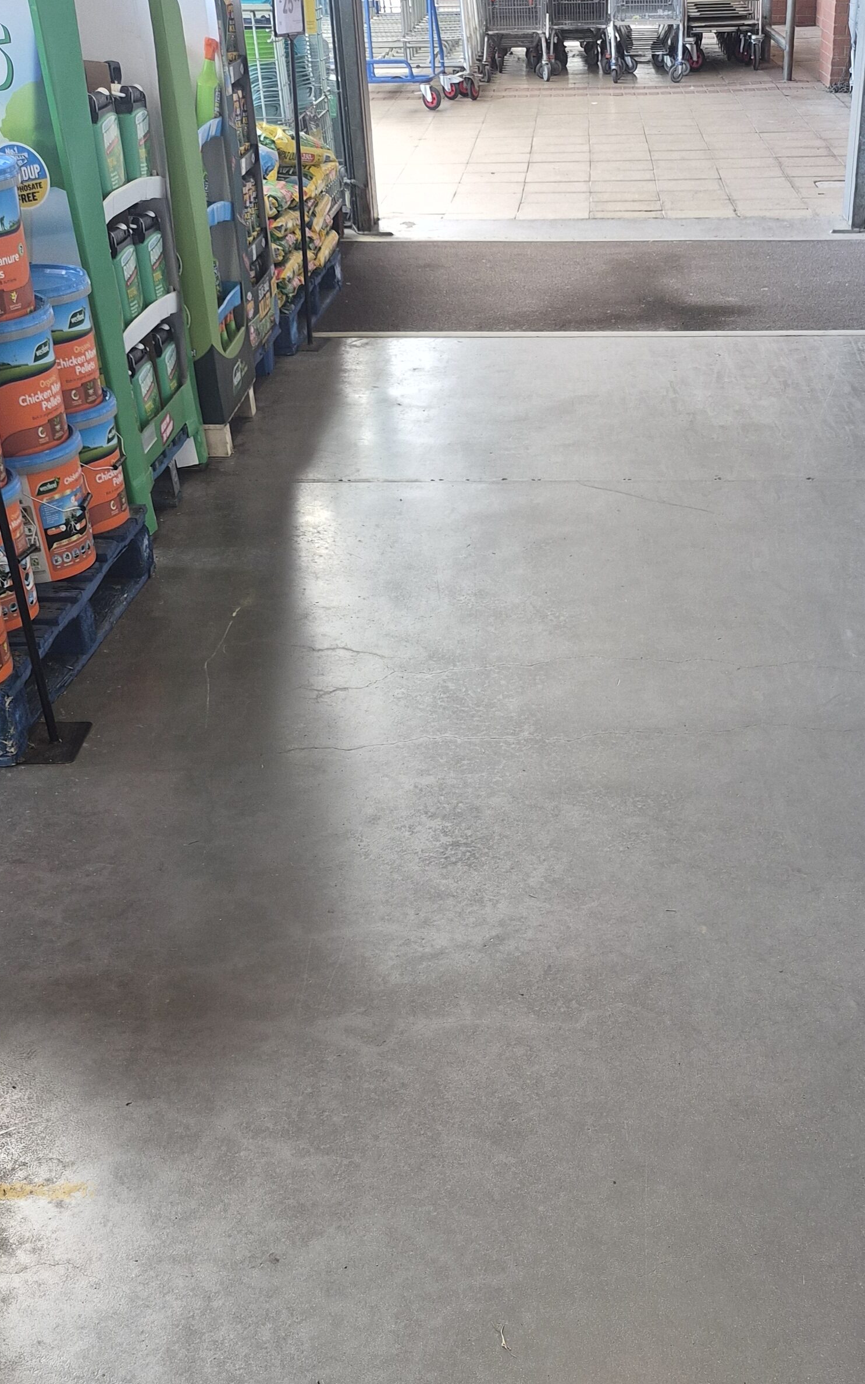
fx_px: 1546
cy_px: 1030
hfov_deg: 30.9
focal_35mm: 41
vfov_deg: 46.6
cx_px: 613
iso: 80
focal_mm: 5.4
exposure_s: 1/180
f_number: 1.8
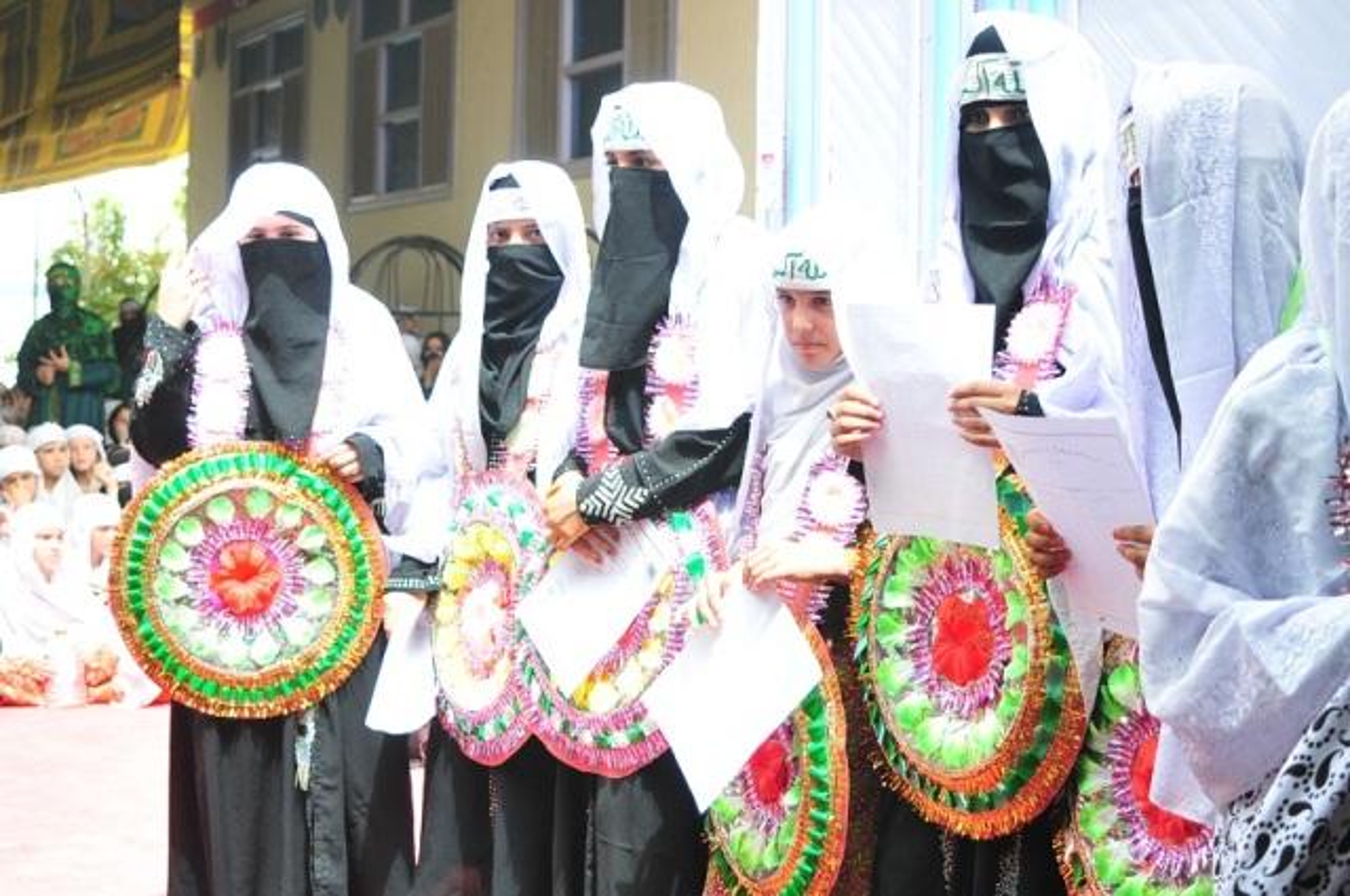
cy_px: 448
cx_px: 675
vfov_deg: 25.7
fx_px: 1966
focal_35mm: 52
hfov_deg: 37.9
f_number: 8
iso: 250
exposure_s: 1/250
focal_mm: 35
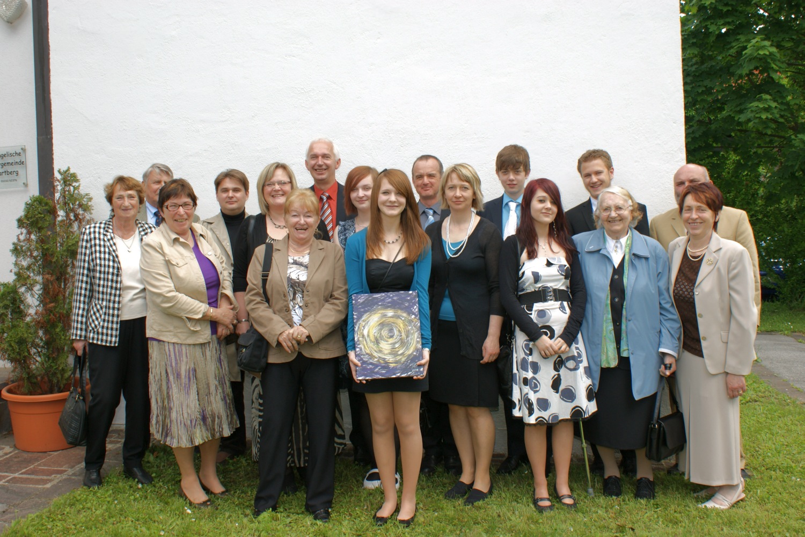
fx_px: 738
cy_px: 268
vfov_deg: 40.0
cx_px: 402
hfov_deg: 57.2
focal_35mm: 33
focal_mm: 22
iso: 100
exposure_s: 1/80
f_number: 7.1
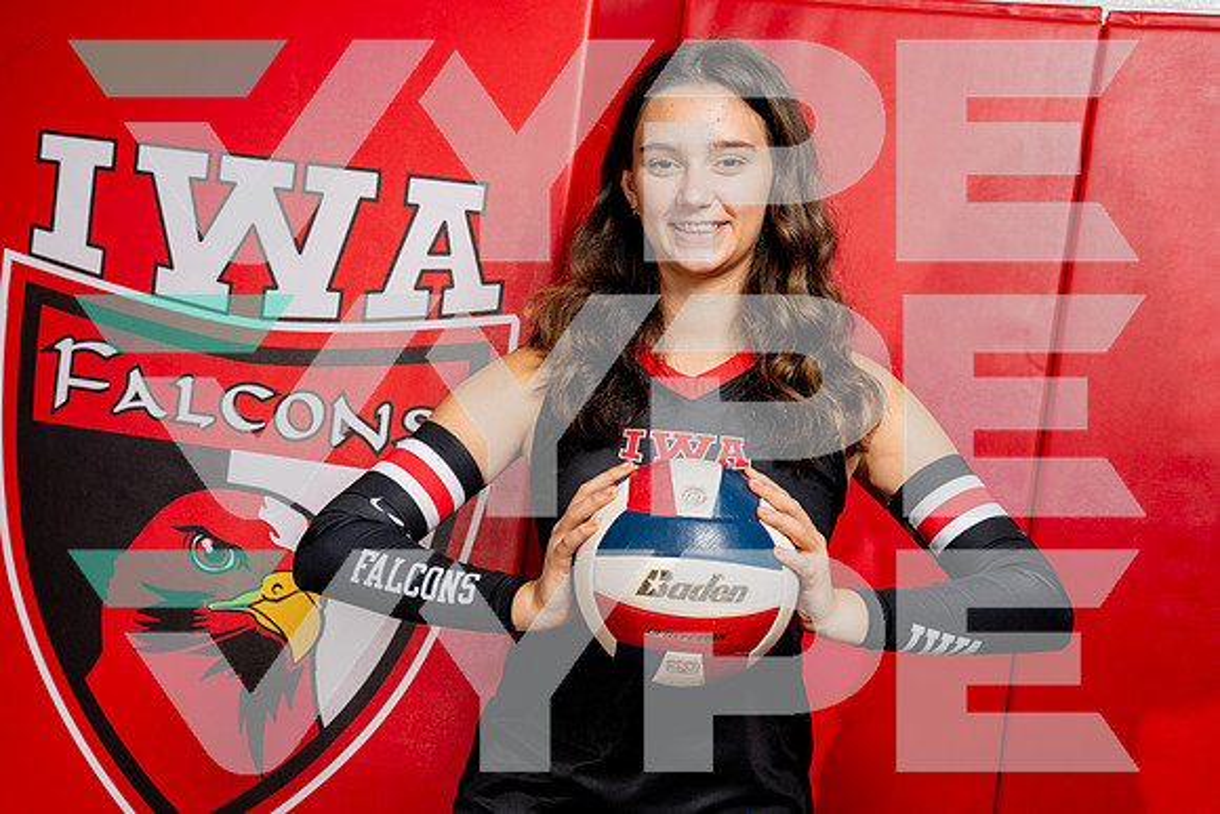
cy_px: 407
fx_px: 1645
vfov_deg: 27.8
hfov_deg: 40.7
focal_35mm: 49
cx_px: 610
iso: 200
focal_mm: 47
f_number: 5.6
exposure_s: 1/250
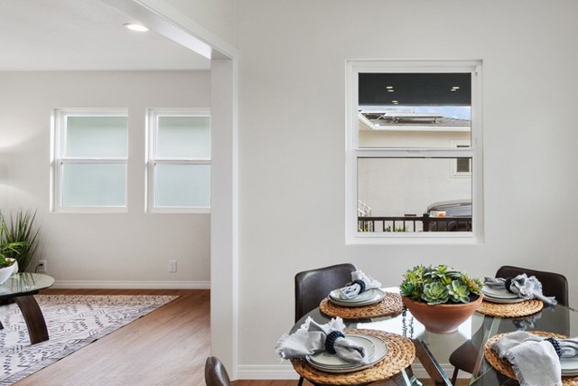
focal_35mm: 24
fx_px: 385
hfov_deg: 69.5
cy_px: 198
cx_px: 424
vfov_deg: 53.2
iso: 320
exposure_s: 1/50
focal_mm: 10
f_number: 6.3
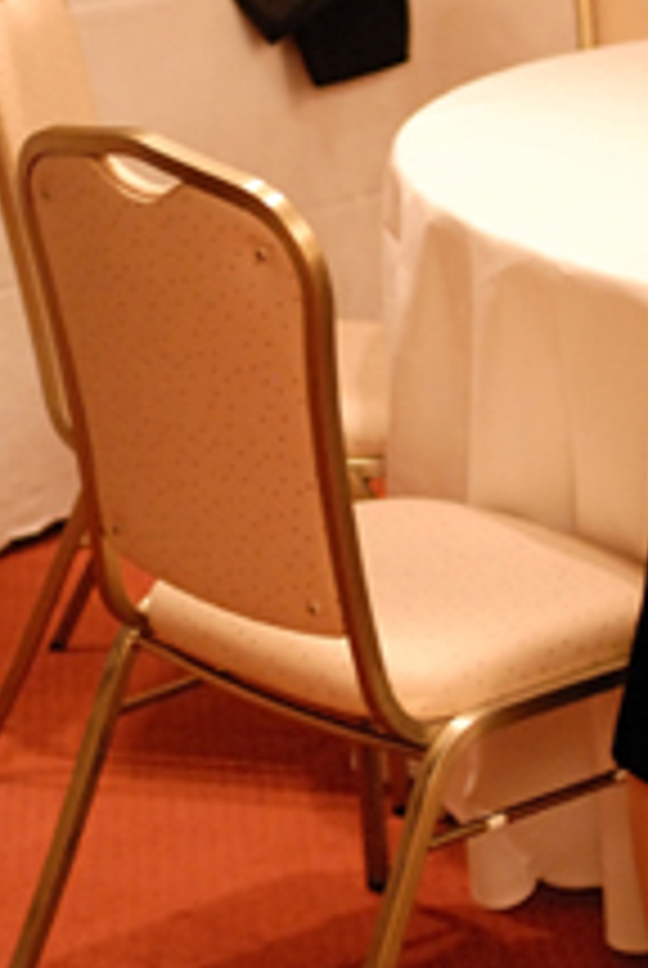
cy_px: 270
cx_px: 200
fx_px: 3364
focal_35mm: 125
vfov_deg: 16.3
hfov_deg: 11.0
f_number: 2
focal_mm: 28
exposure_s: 1/60
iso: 800
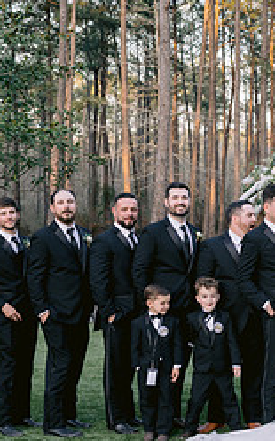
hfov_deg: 15.0
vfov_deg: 24.4
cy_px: 245
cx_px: 300
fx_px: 1022
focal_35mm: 85
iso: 400
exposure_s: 1/160
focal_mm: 35
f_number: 4
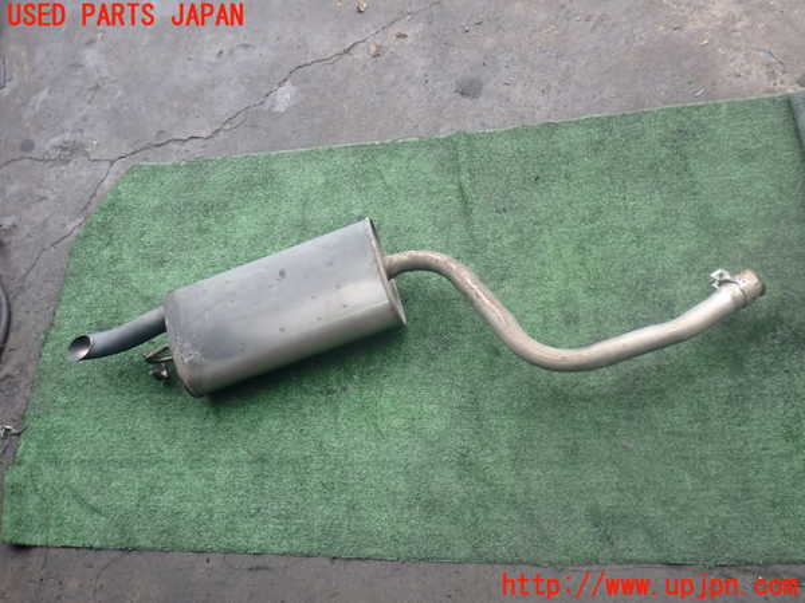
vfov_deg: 46.8
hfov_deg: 60.0
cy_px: 302
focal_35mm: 30
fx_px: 698
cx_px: 402
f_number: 2.3
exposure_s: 1/125
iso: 100
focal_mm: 5.4
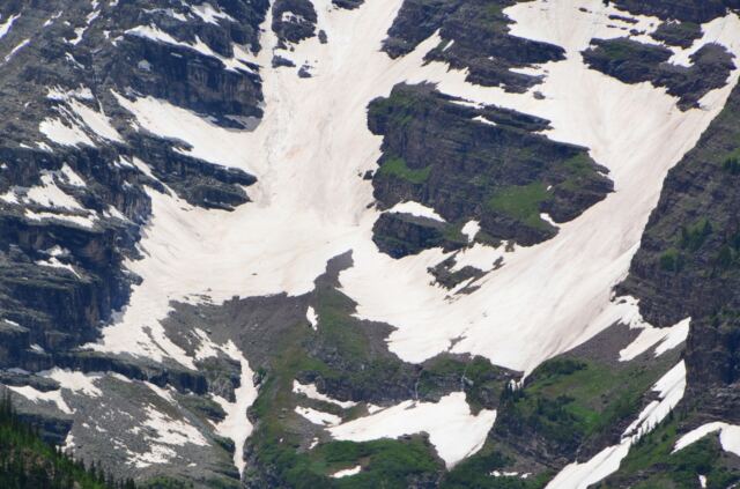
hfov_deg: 6.9
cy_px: 244
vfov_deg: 4.6
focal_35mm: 300
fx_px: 6150
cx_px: 370
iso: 200
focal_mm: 200
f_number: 16
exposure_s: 1/320
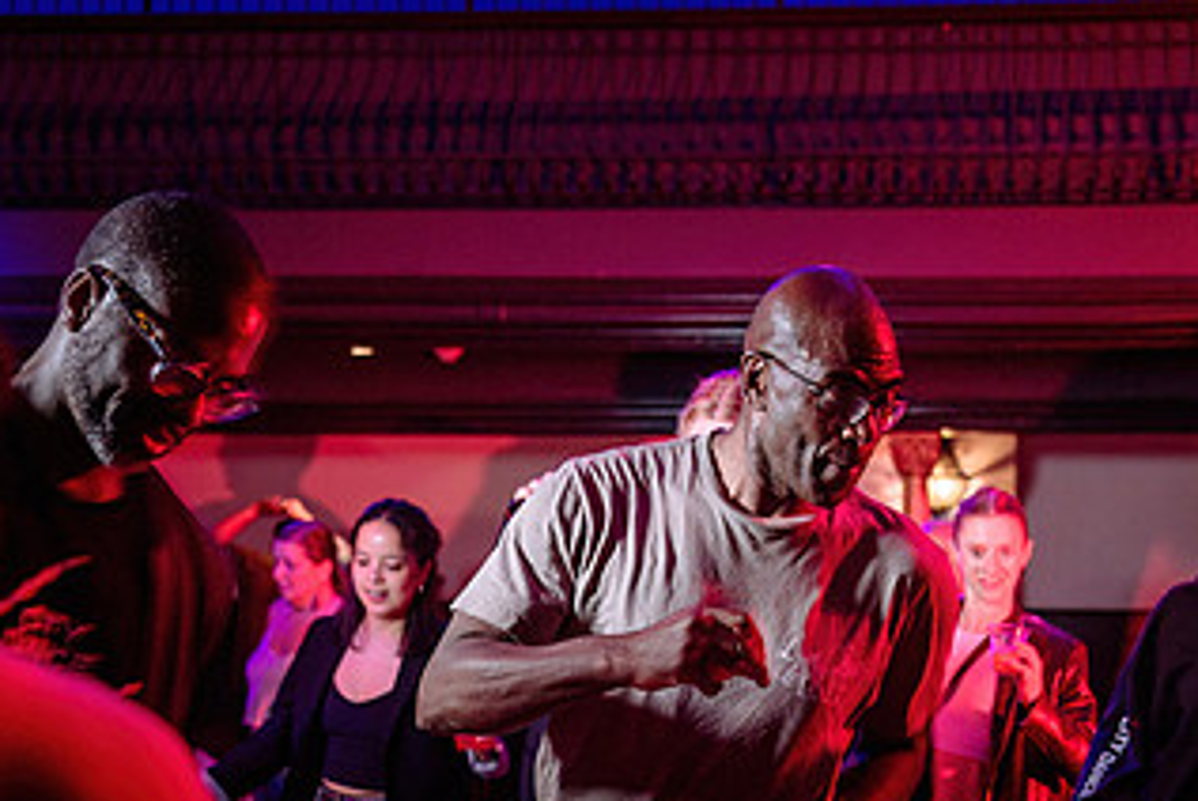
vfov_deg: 18.5
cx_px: 827
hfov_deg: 27.5
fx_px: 2431
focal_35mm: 73
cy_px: 674
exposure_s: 1/60
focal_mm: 38
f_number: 3.2
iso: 1000
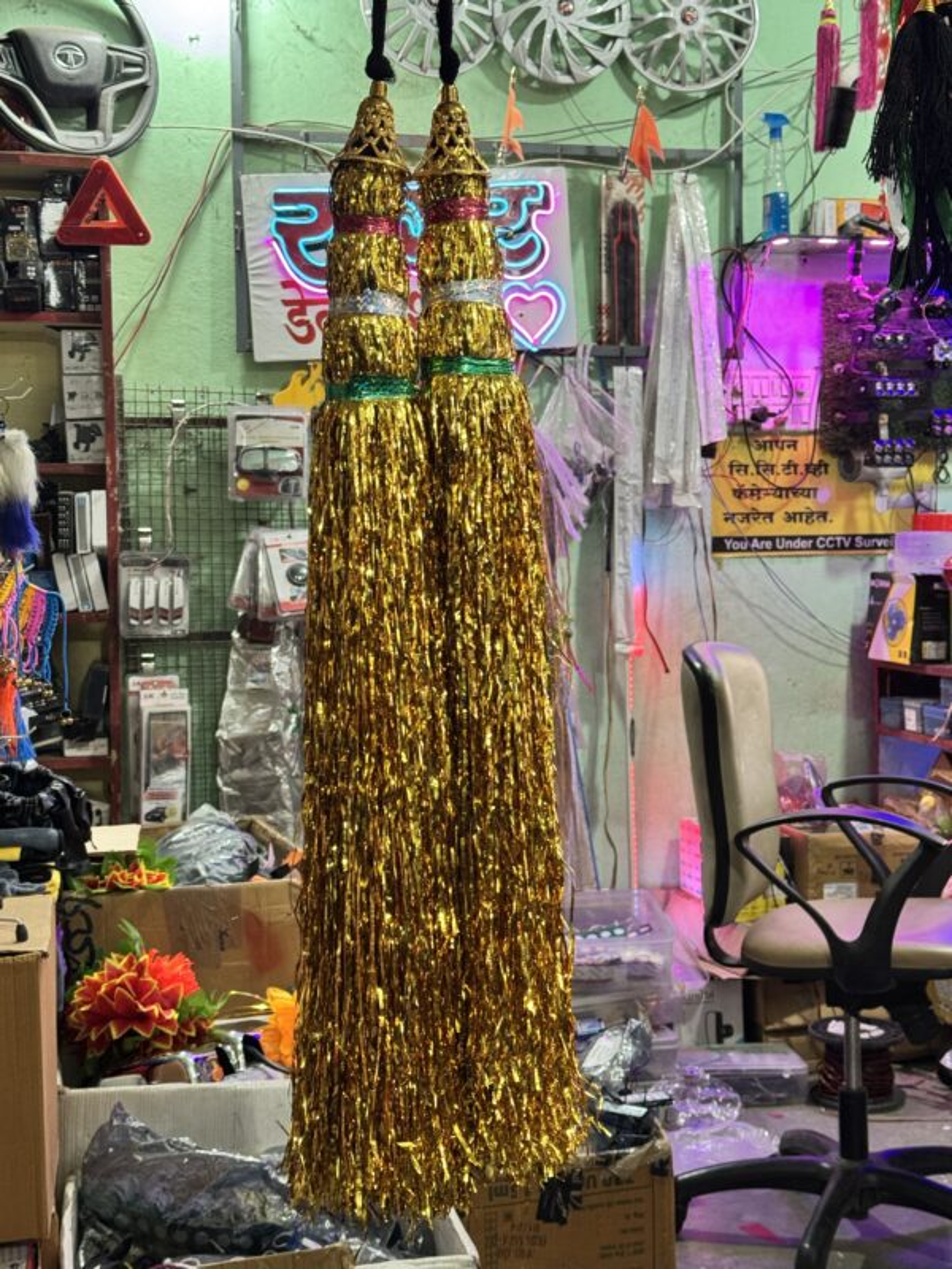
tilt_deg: -2.5
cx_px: 476
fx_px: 1760
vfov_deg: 39.7
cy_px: 634
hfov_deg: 30.3
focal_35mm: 48
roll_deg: +0.4
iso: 160
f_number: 1.78
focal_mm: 6.76
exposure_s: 1/50
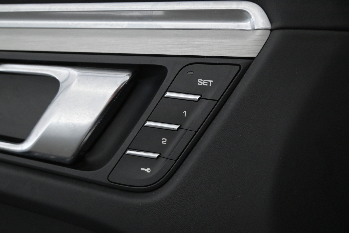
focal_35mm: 41
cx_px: 174
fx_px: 400
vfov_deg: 32.4
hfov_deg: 47.2
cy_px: 116
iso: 2500
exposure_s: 1/100
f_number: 5
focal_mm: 27.5
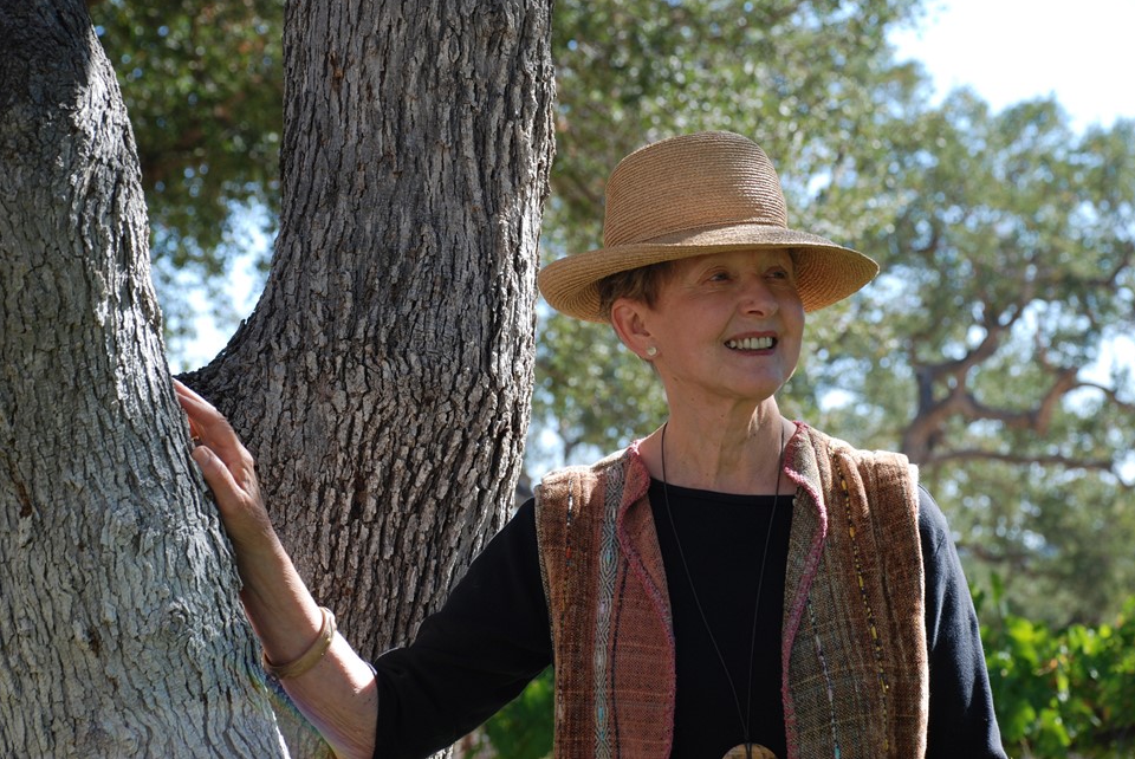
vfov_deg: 12.3
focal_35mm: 112
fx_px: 3534
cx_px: 585
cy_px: 355
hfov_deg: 18.2
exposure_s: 1/200
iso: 200
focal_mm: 70
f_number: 5.6
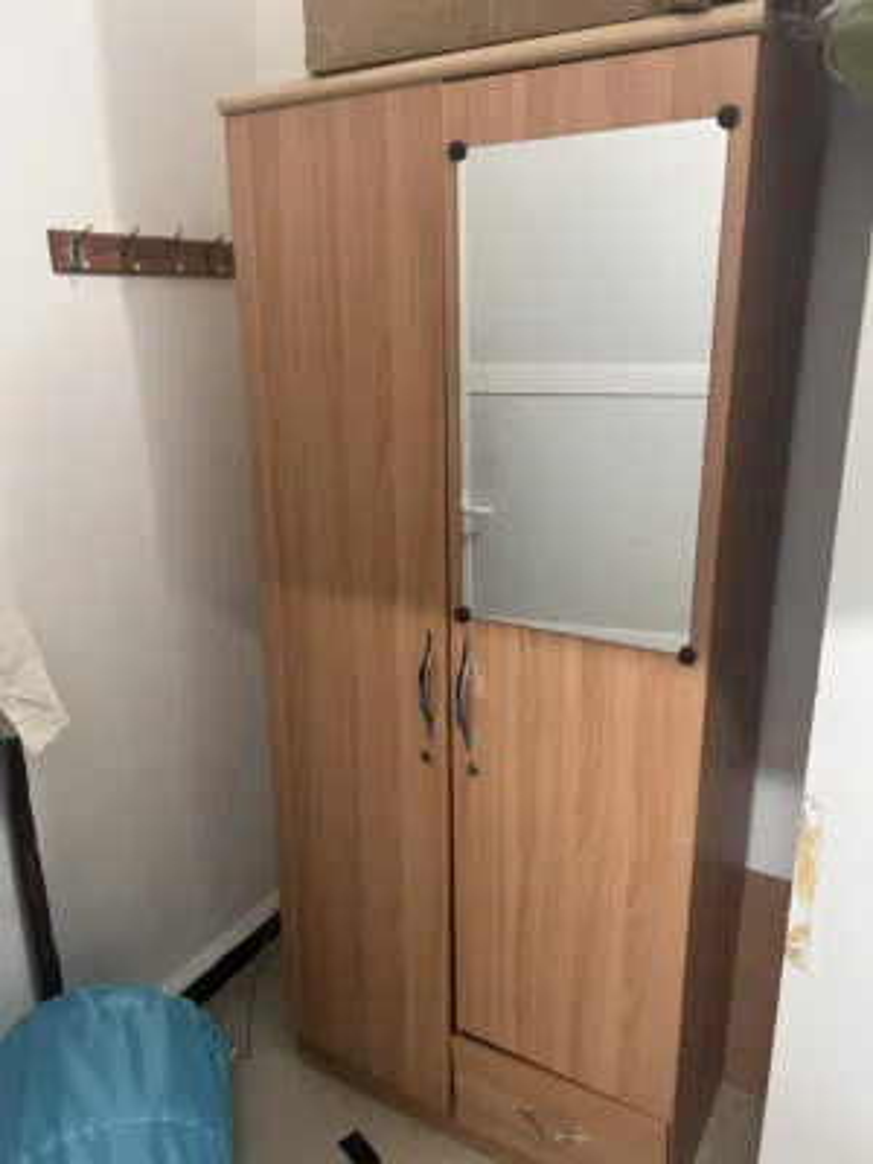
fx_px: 874
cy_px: 582
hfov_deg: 53.1
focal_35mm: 26
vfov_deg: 67.3
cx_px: 436
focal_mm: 5.7
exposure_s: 1/50
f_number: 1.5
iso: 500
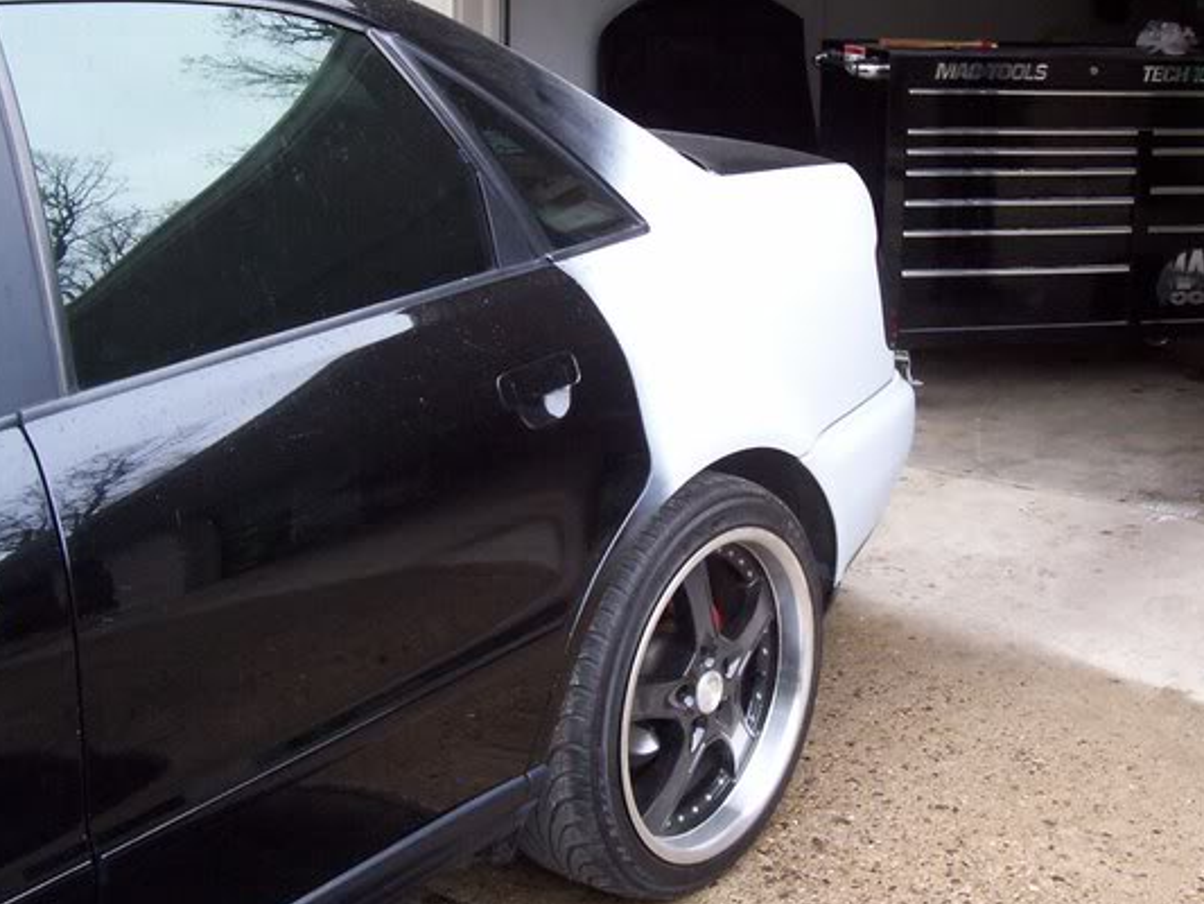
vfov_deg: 28.5
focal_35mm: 51
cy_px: 334
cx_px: 709
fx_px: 1774
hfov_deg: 37.4
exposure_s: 1/112
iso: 140
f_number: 2.7
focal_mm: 5.6
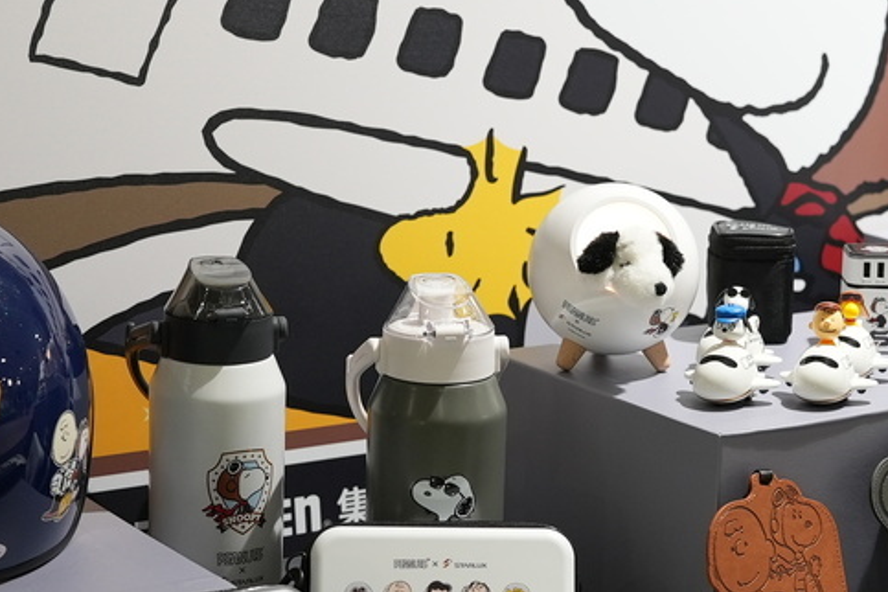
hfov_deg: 23.4
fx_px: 2146
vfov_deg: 15.7
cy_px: 313
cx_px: 493
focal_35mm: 87
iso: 640
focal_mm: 35
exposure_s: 1/160
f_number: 2.8
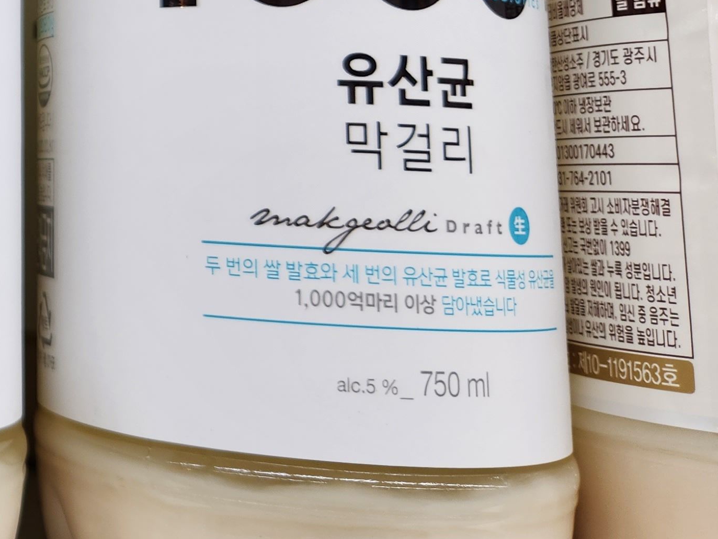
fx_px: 1390
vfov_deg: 20.6
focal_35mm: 67
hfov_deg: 24.3
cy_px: -90
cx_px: -279
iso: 80
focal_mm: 5.4
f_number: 1.8
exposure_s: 1/120
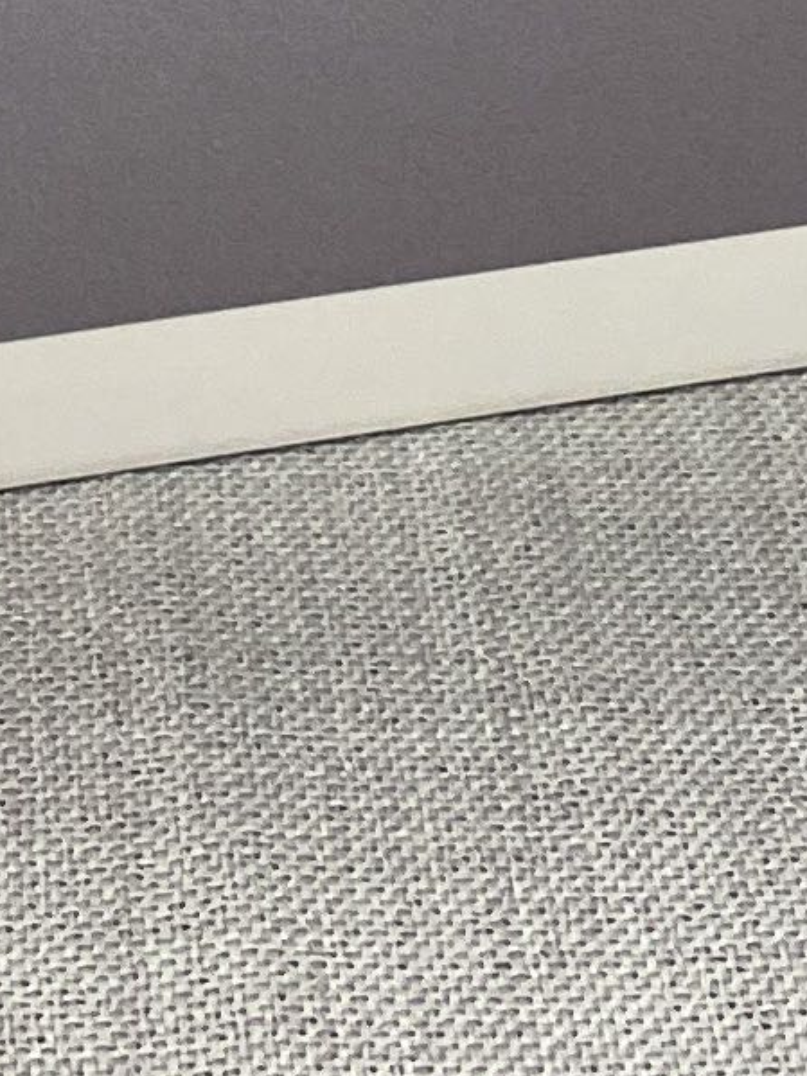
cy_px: -1322
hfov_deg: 8.4
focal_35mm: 175
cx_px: -228
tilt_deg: -15.4
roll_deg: -0.1
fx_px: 5442
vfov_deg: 10.1
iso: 100
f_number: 1.8
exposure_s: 1/100
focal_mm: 4.25
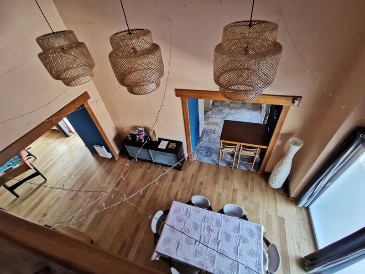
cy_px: 137
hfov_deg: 94.5
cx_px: 182
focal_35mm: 16
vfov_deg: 78.1
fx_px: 169
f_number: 2.2
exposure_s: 1/50
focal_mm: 2.35
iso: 400
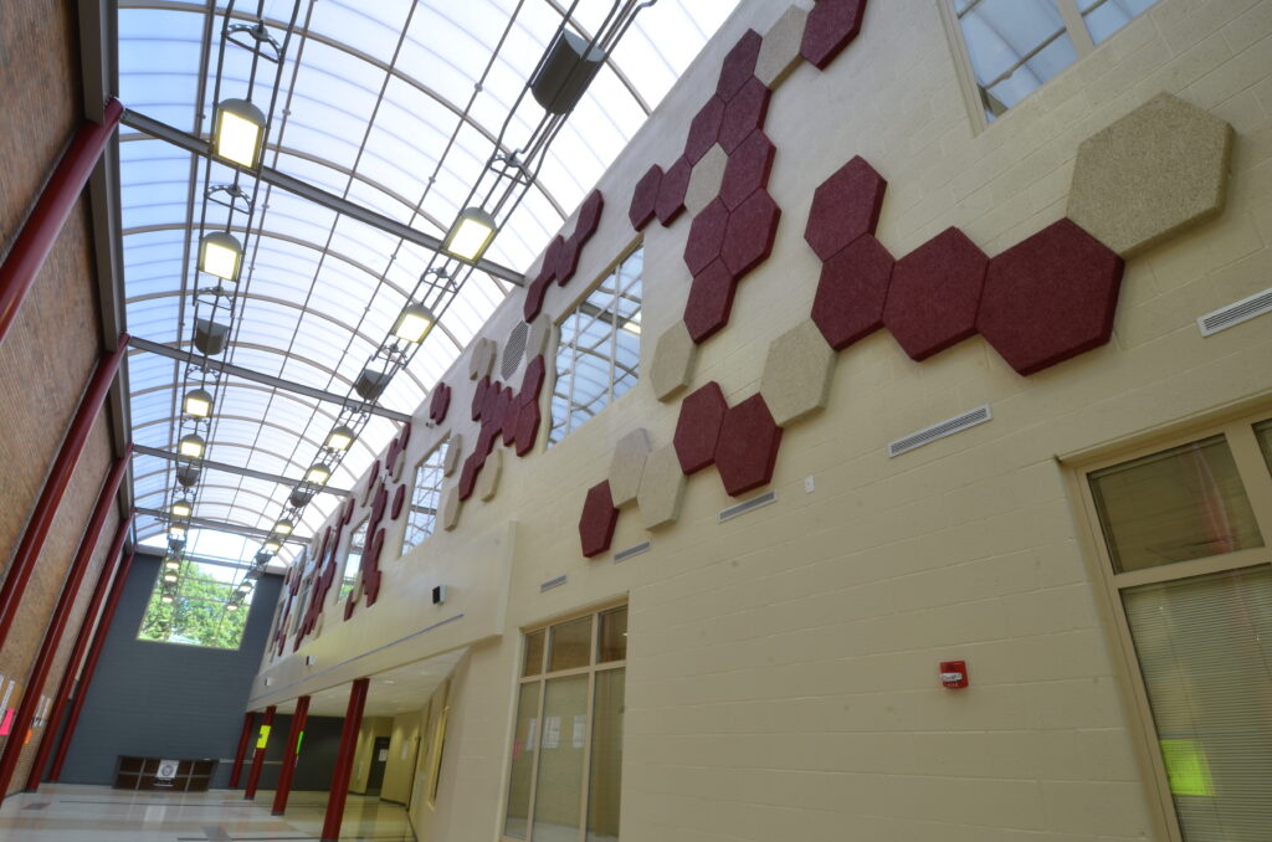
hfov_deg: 90.1
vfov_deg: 67.1
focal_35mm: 18
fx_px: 635
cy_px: 421
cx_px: 636
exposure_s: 1/1.6
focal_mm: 12
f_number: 22
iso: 100
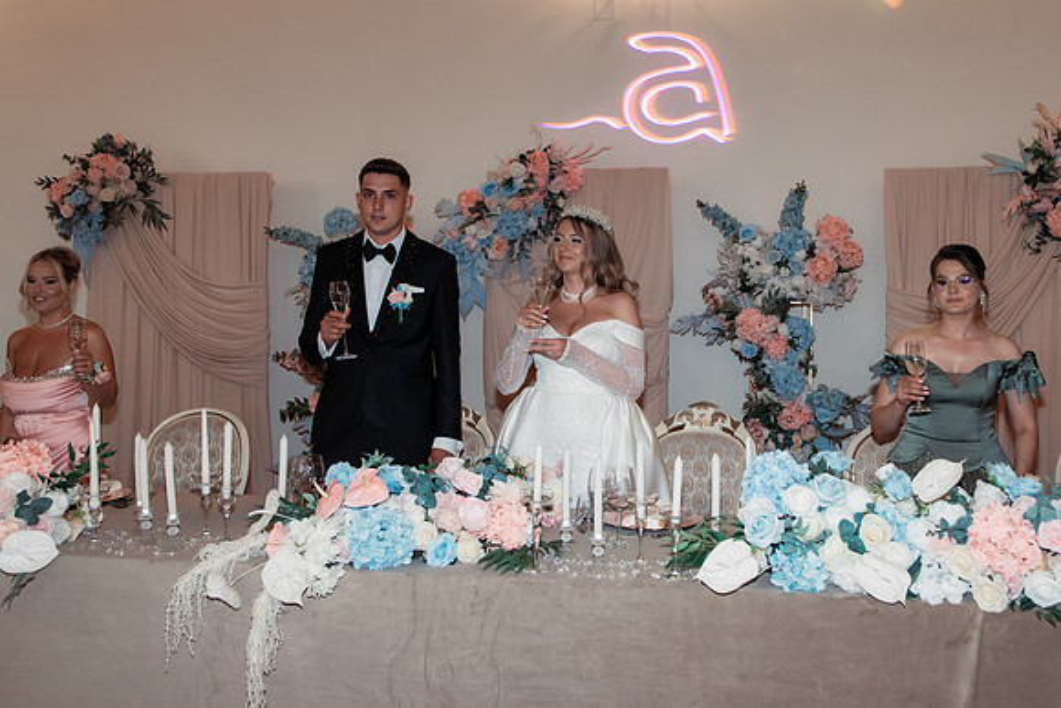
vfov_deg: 34.4
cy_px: 316
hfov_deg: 49.8
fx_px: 1142
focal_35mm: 39
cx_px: 587
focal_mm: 35
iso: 1250
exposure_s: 1/250
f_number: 4.5
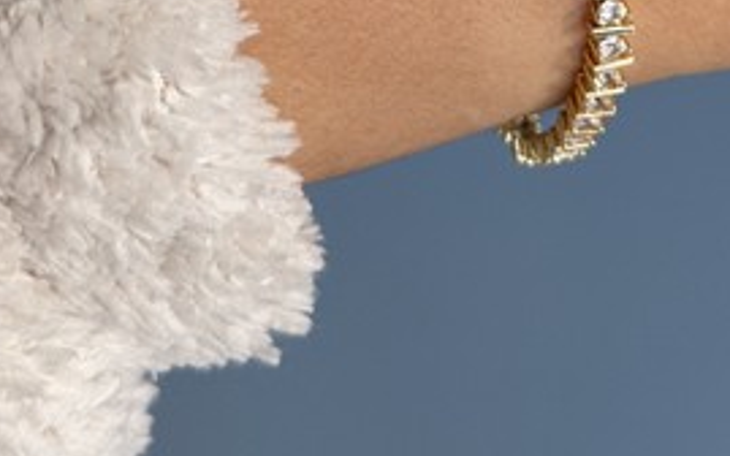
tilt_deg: -24.1
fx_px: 2009
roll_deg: -0.2
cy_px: -210
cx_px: 456
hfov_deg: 20.6
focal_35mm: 101
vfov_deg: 12.4
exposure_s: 1/41
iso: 250
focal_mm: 6.76
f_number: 1.78
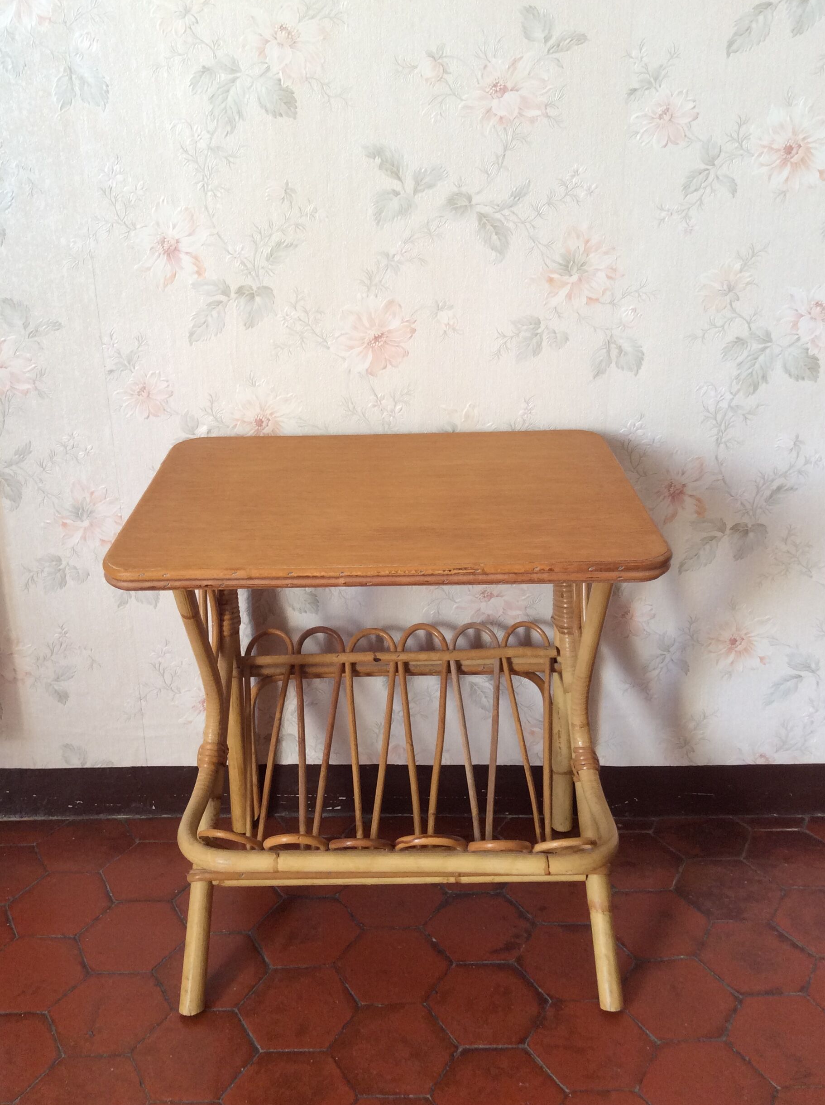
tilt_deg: -20.4
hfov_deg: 41.7
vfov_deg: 54.0
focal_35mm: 34
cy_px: 547
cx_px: 395
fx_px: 1083
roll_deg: +0.7
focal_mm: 3.3
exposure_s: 1/25
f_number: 2.4
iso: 64
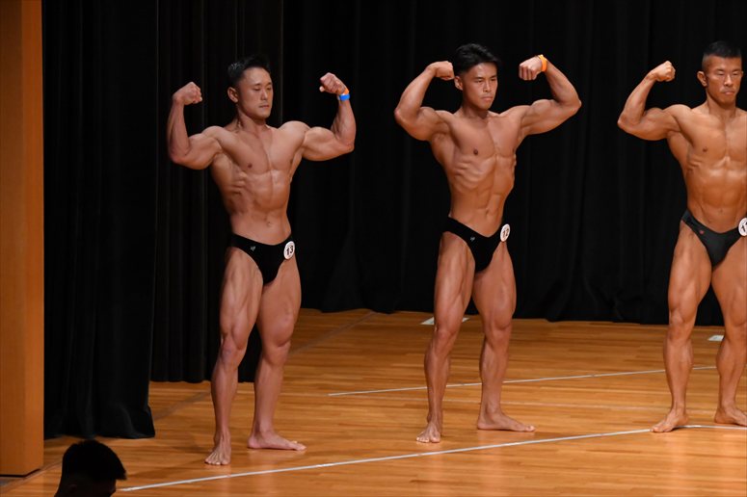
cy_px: 248
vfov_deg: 5.1
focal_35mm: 270
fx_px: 5600
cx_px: 374
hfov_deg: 7.6
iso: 4000
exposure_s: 1/400
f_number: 5.6
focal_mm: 180
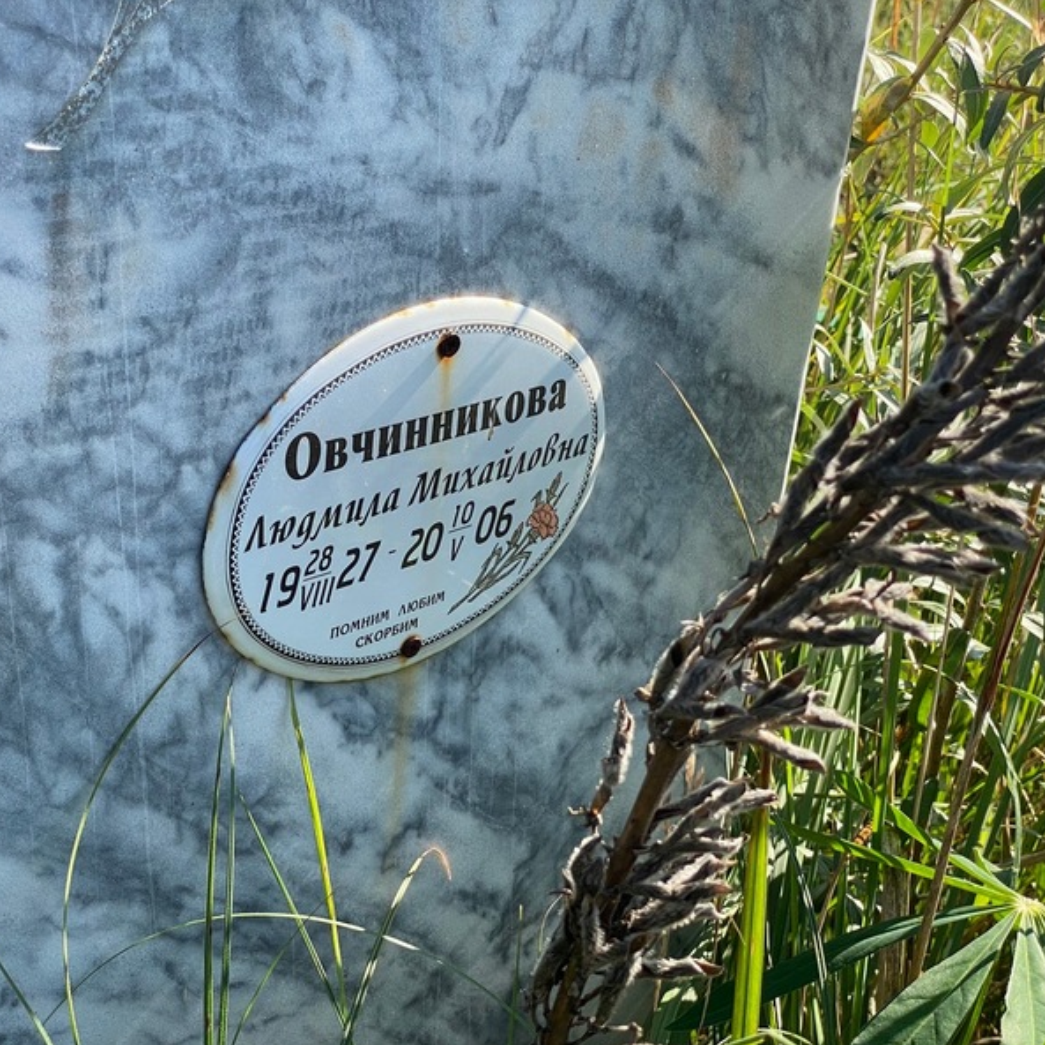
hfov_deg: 27.5
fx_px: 2118
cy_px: 525
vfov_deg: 27.7
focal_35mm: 62
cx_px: 344
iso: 20
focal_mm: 6
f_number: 2
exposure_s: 1/505
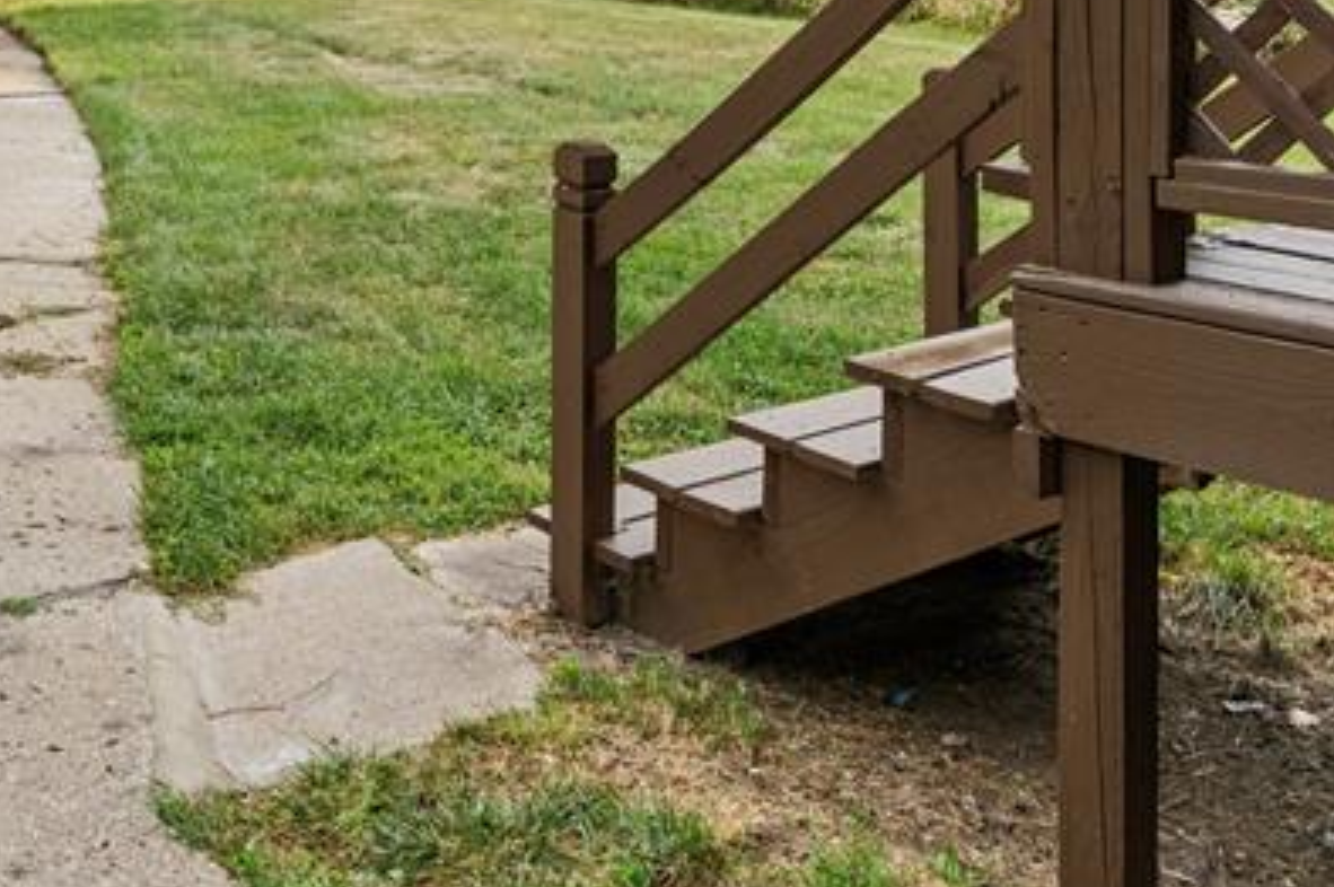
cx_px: 146
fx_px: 1925
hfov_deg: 36.0
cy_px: -200
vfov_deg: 23.5
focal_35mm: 52
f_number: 8
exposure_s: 1/20
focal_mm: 20
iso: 100
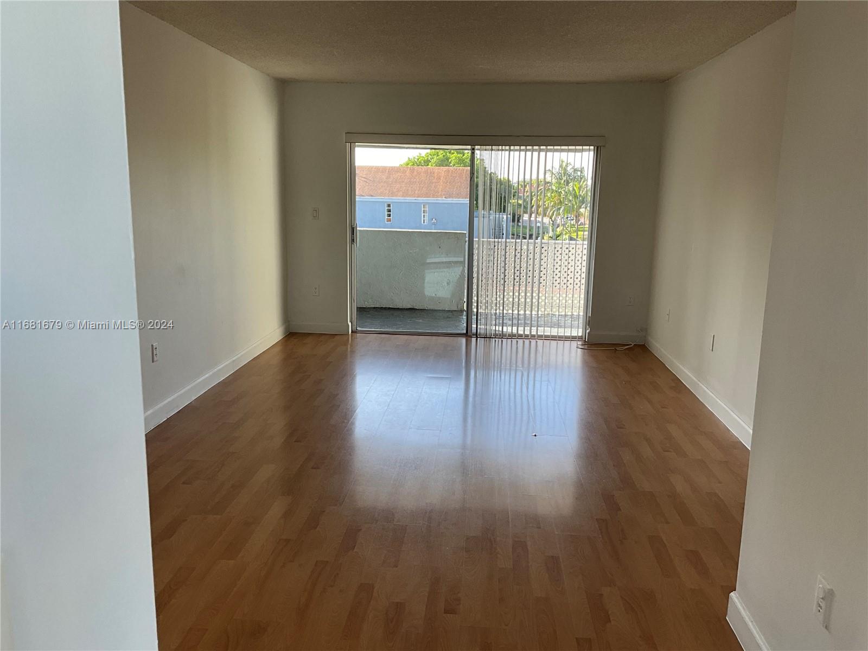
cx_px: 434
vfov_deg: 48.2
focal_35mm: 29
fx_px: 727
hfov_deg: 61.7
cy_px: 326
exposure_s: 1/120
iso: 25
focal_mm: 3
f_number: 1.8
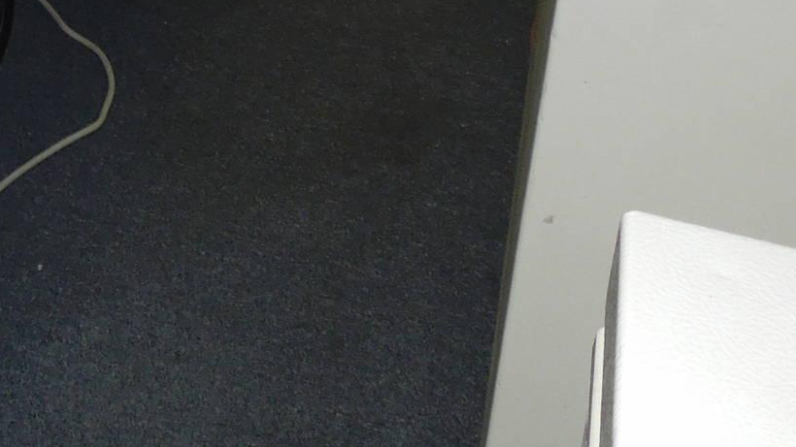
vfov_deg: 13.0
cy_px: -385
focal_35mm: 83
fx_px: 1752
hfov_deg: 24.1
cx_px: -59
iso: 200
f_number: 3.3
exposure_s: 1/30
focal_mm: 4.5
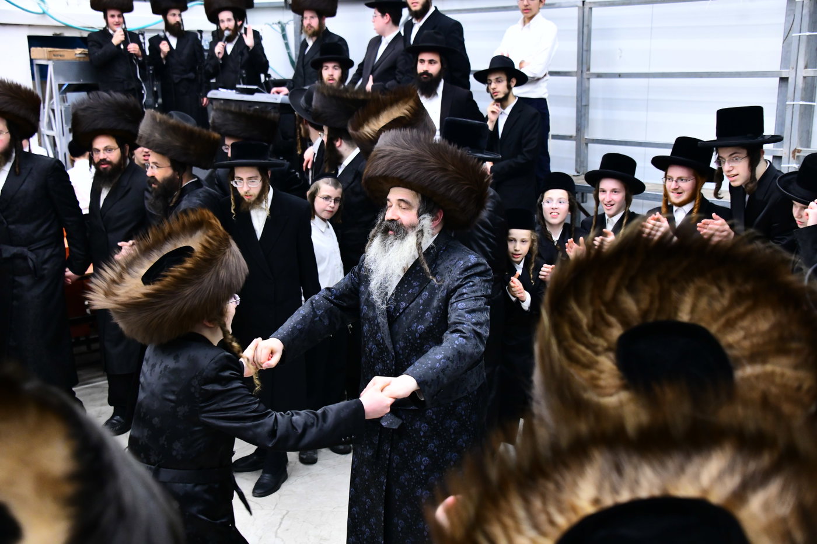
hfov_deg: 41.1
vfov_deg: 28.1
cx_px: 408
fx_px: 1089
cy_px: 272
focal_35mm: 48
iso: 3200
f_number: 5.6
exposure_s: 1/200
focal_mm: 48
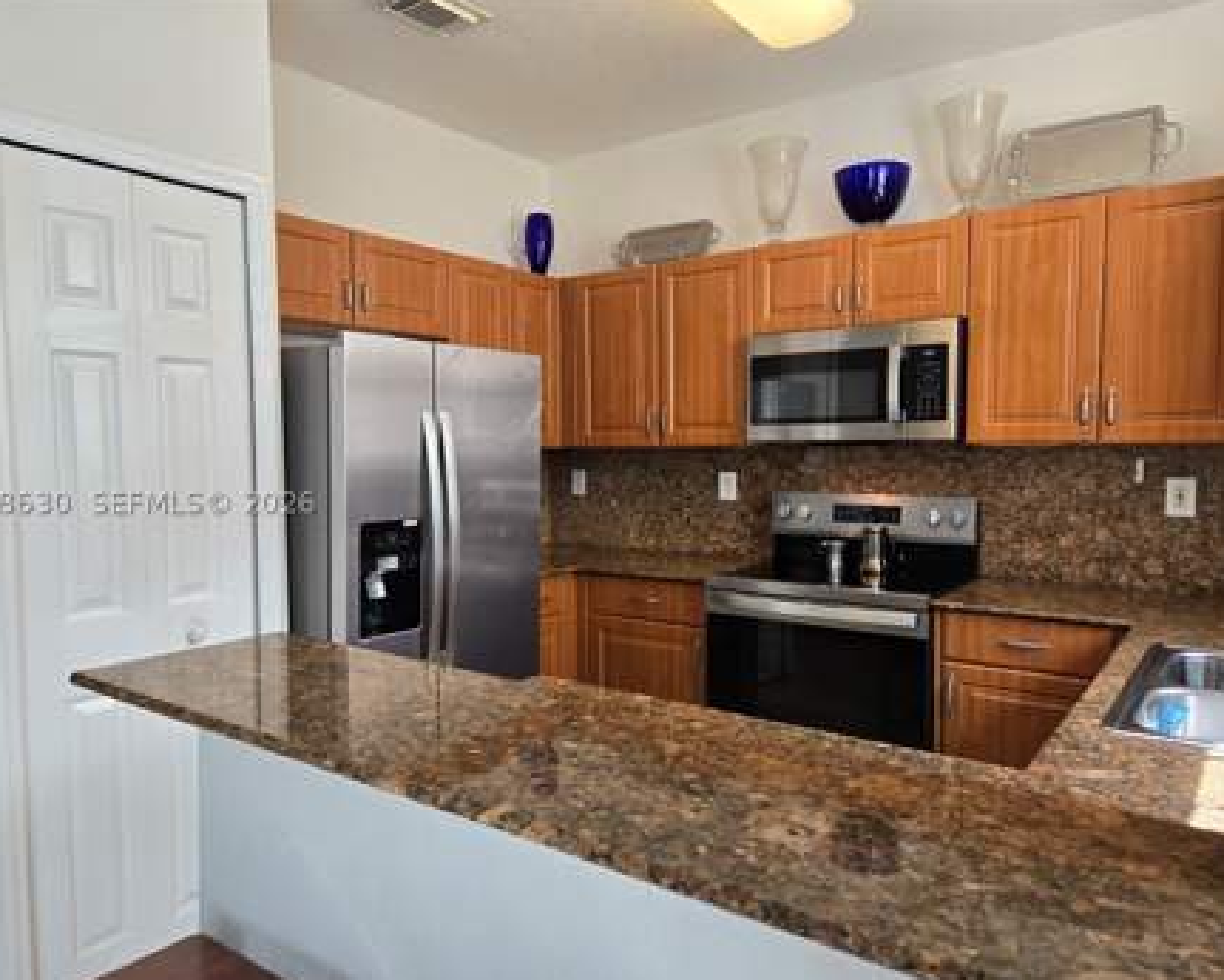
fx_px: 906
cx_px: 577
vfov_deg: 56.8
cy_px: 503
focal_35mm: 25
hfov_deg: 68.0
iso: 125
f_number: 1.8
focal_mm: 5.4
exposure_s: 1/120
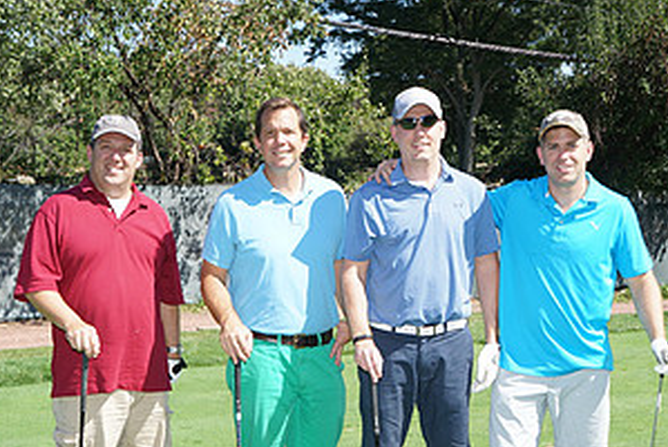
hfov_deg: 31.4
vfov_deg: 21.2
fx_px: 1189
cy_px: 292
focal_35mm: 64
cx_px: 346
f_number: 8
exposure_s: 1/250
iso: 200
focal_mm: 33
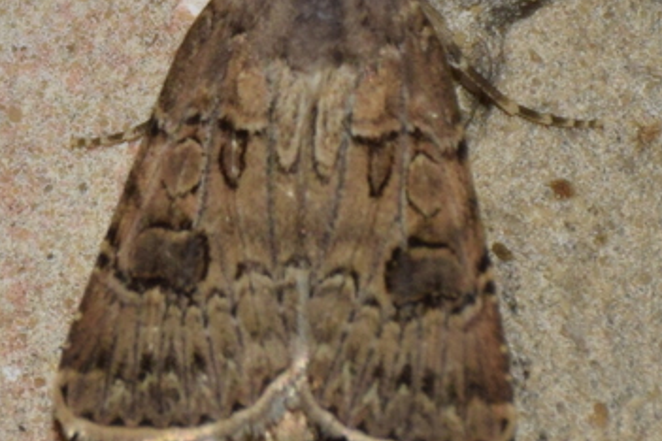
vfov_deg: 2.4
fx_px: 10573
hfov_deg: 3.6
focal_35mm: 575
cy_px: 147
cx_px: 203
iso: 320
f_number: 5.6
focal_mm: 140
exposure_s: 1/200
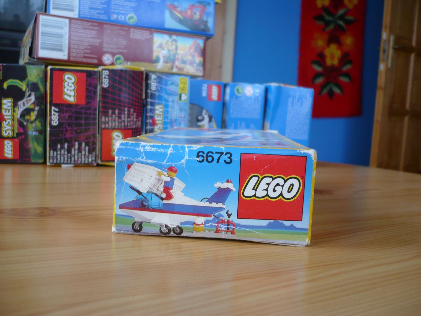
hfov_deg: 52.6
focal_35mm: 35
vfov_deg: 40.7
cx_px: 210
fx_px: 426
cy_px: 158
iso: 100
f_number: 2.8
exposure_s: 1/25
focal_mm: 5.8
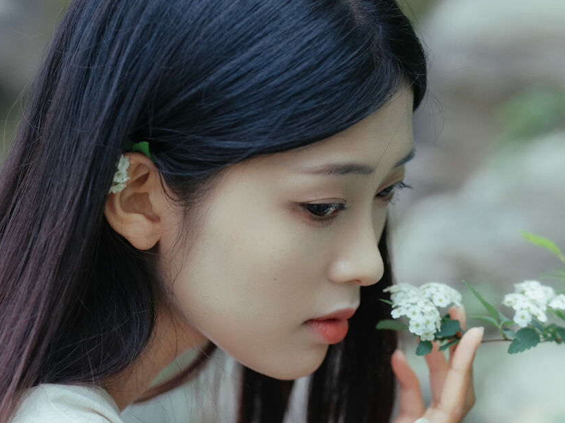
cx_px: 329
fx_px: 1501
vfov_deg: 16.0
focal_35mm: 92
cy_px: 294
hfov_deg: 21.3
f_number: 3.2
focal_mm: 80
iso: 500
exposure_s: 1/500
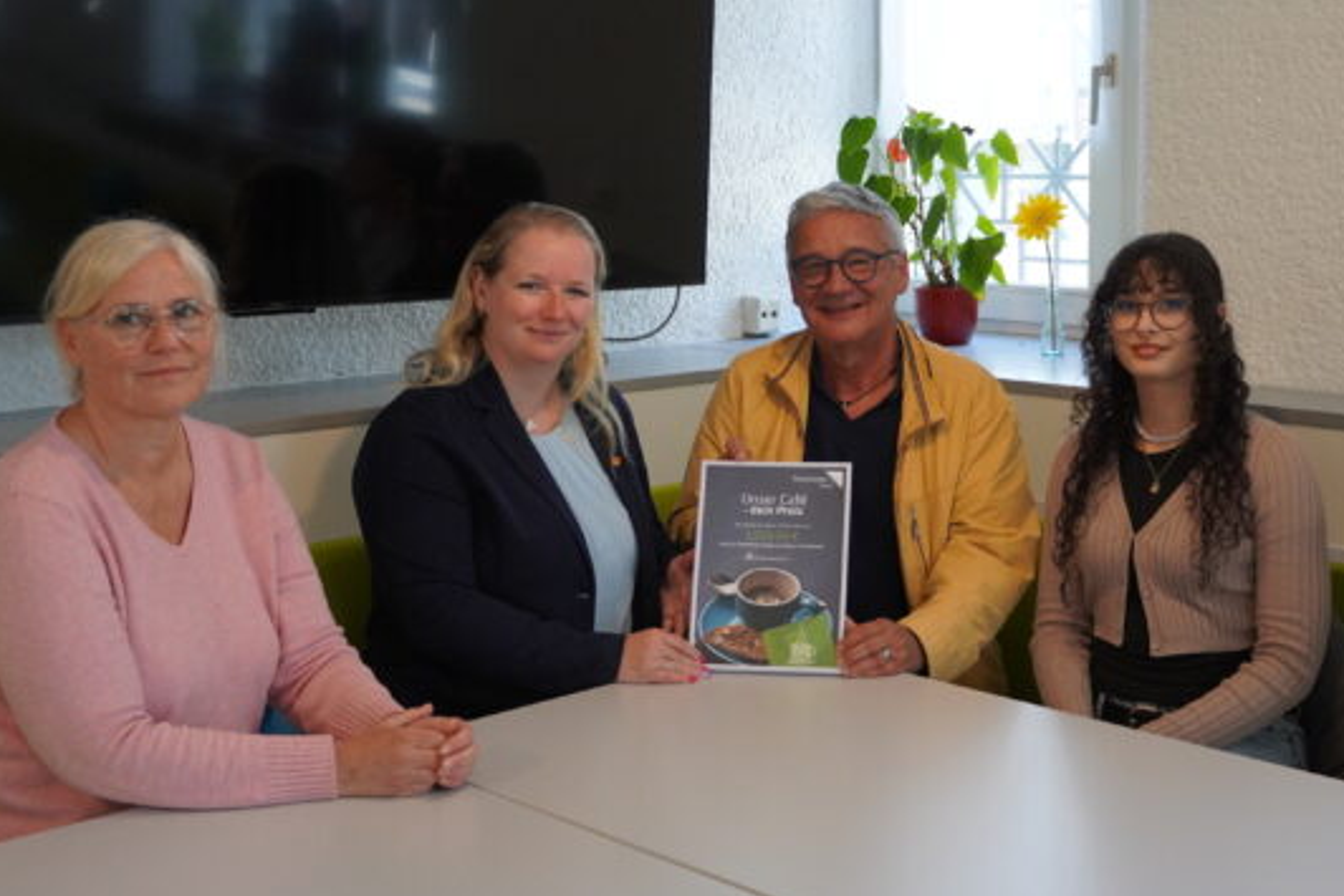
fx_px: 1942
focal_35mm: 52
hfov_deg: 38.1
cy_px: 342
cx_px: 796
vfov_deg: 25.9
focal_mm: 24
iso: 1600
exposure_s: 1/160
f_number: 4
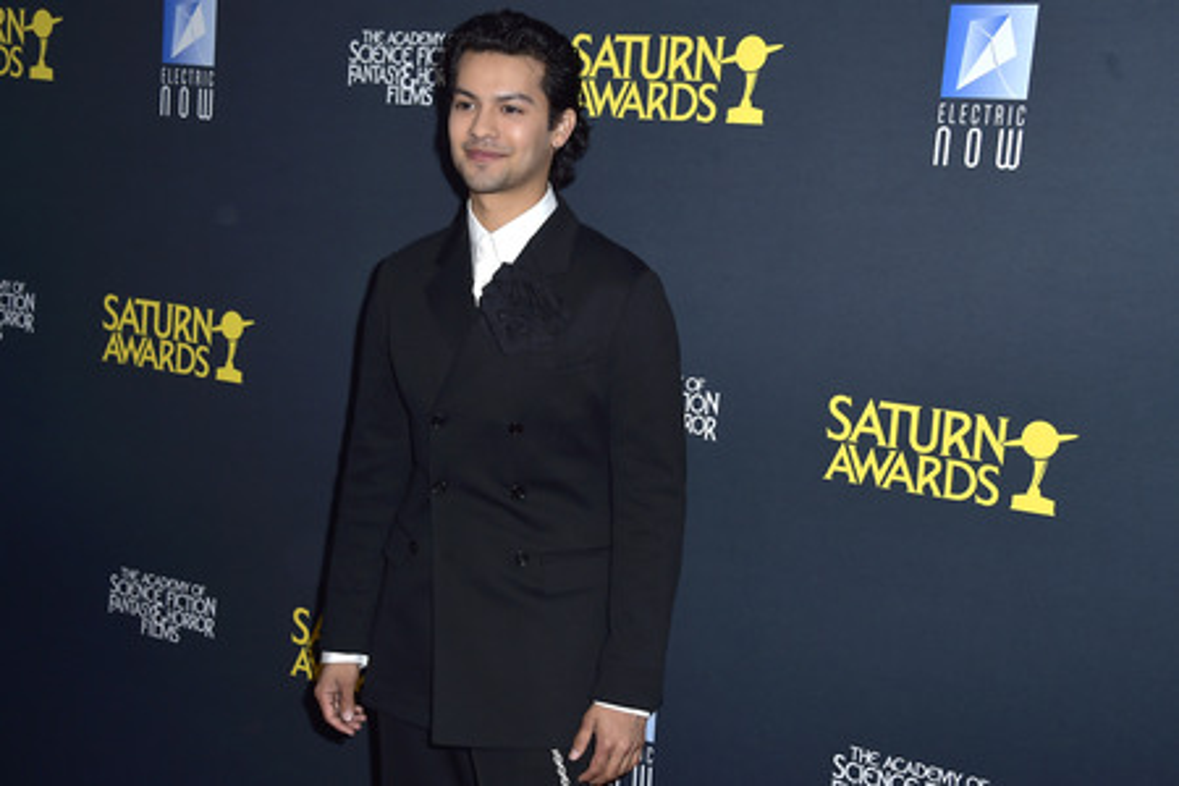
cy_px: 393
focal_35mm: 48
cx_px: 590
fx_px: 1572
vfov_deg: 28.1
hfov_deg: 41.1
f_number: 6.3
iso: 250
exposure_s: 1/250
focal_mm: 48
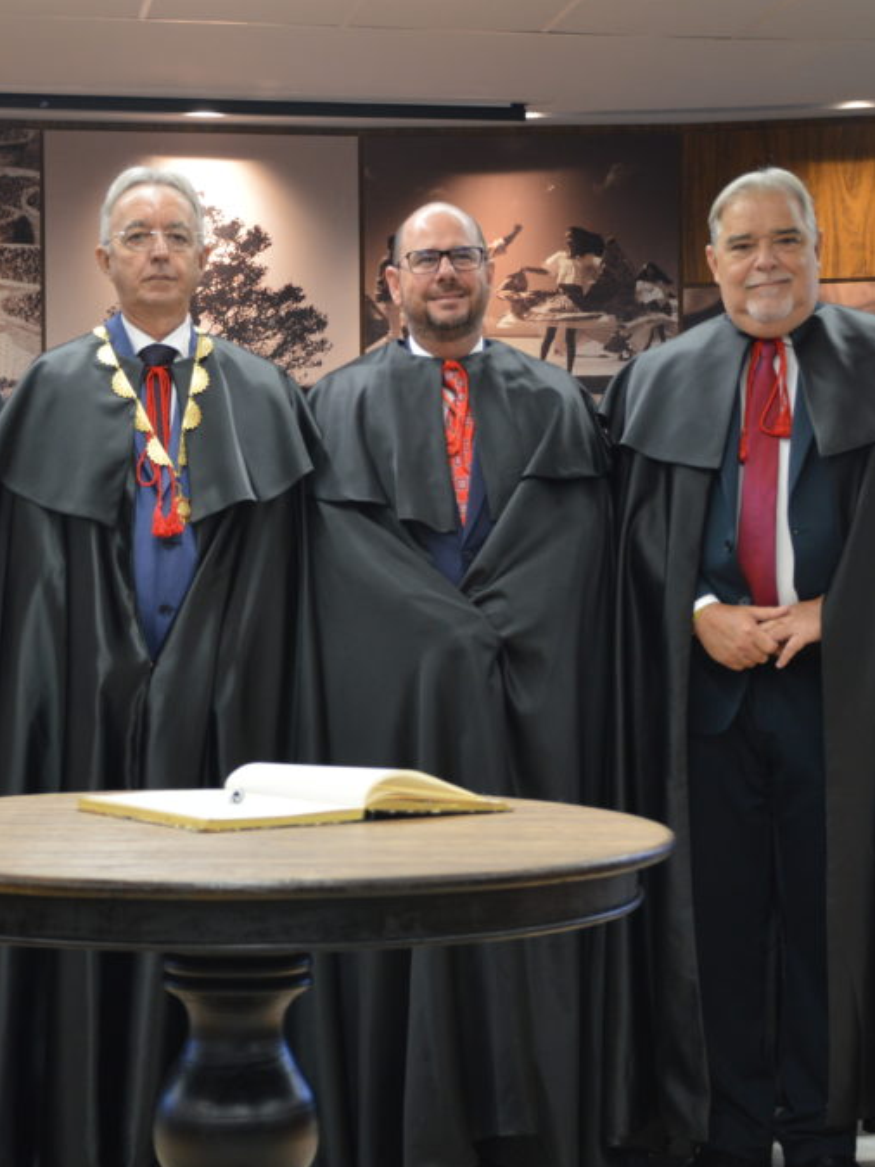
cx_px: 316
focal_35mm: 70
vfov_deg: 27.8
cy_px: 585
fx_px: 2360
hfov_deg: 21.0
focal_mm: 32
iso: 560
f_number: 4
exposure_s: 1/15
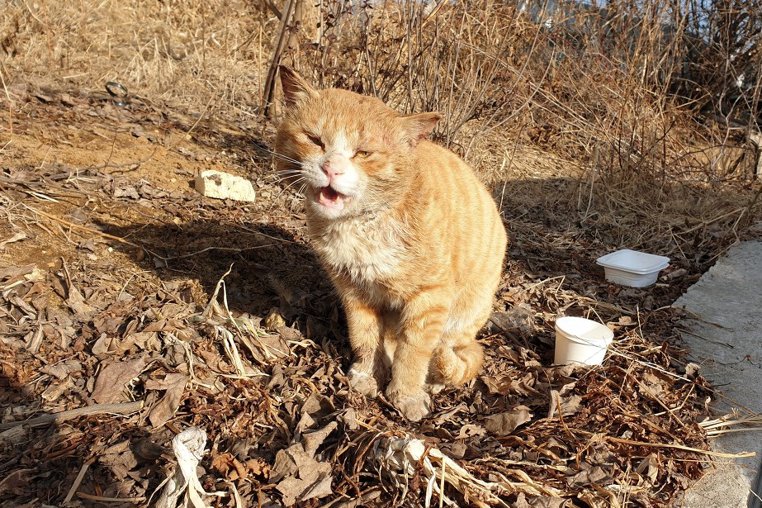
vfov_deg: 43.6
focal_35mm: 30
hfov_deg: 61.8
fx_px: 635
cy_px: 243
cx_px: 421
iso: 50
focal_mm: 4.3
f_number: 2.4
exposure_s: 1/971
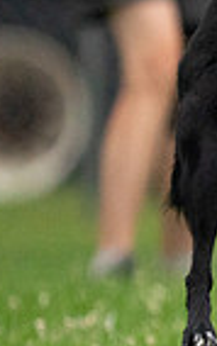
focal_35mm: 1829
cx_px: 546
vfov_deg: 1.1
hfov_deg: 0.7
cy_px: 98
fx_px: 17272
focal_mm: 426
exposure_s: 1/1600
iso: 6400
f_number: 6.3
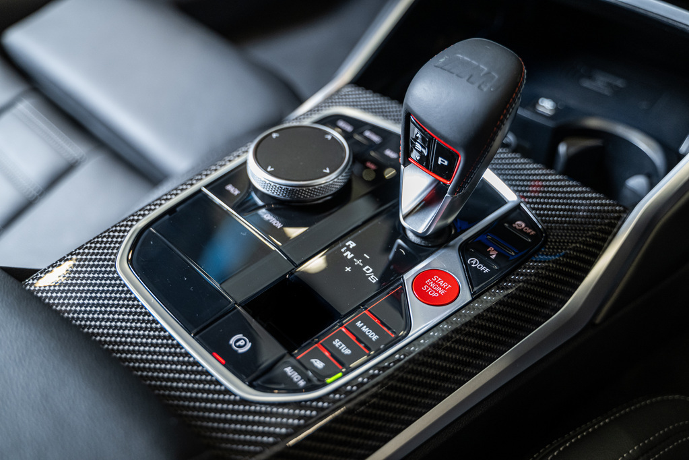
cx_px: 344
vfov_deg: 35.9
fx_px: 708
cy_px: 230
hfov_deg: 51.9
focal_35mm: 37
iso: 1600
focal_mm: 37
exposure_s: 1/160
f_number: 2.8
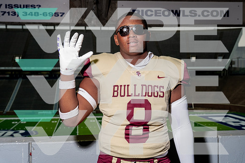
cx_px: 122
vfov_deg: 26.5
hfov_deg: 38.8
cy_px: 82
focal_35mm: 51
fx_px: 348
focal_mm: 50
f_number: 6.3
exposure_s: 1/250
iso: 640
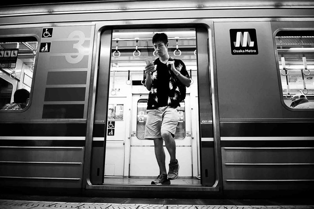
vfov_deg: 46.3
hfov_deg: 65.5
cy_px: 104
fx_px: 244
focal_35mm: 28
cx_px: 157
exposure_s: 1/250
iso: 4000
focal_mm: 28
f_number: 3.5
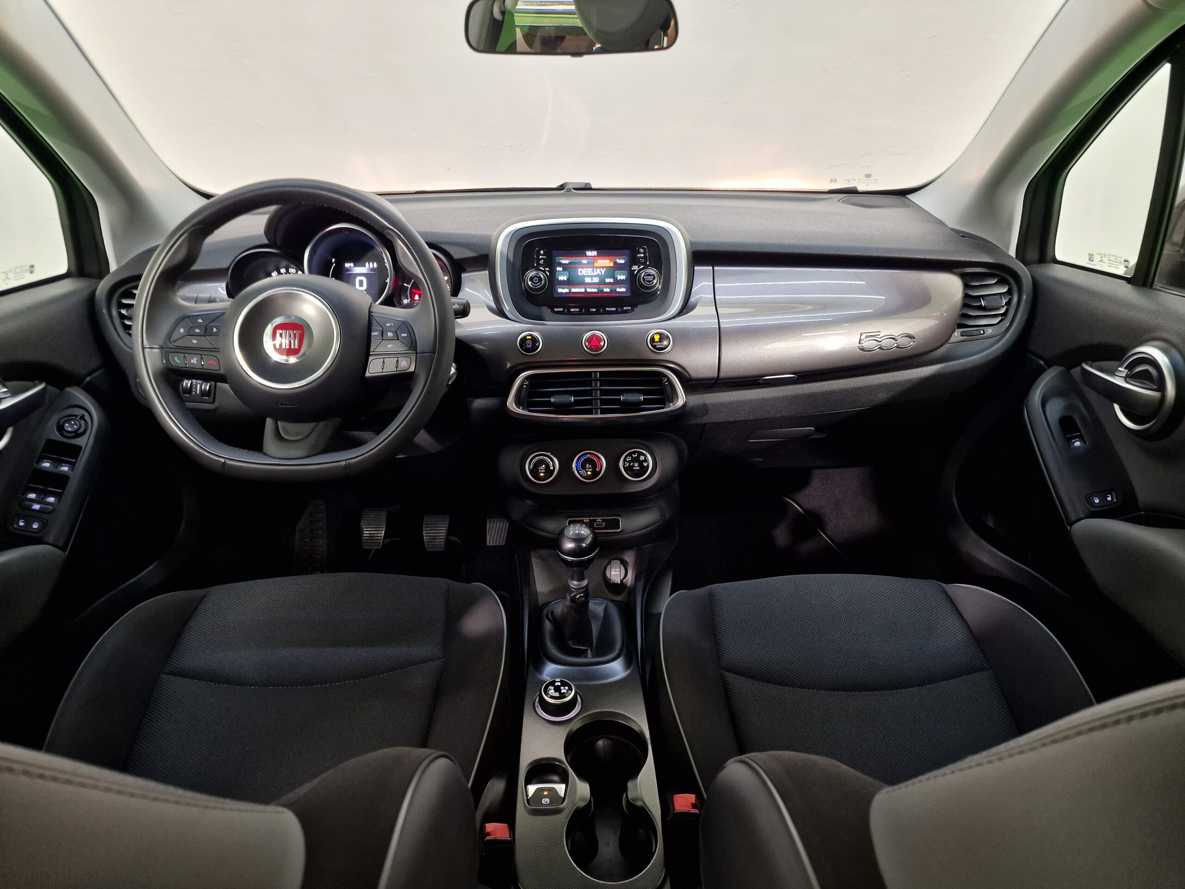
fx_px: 787
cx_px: 592
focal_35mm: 23
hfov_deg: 73.9
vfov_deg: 58.9
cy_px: 444
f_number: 1.8
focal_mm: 6.4
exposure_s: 1/33
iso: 320
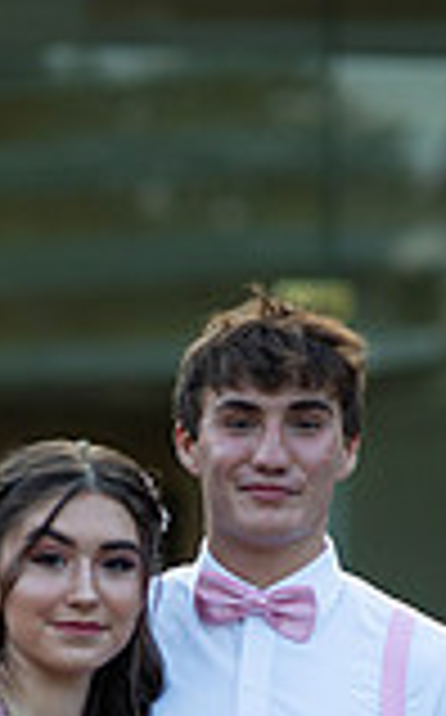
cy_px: 829
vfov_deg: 8.5
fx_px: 4778
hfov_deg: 5.3
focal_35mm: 245
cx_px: 88
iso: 250
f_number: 2
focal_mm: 85
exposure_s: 1/1000
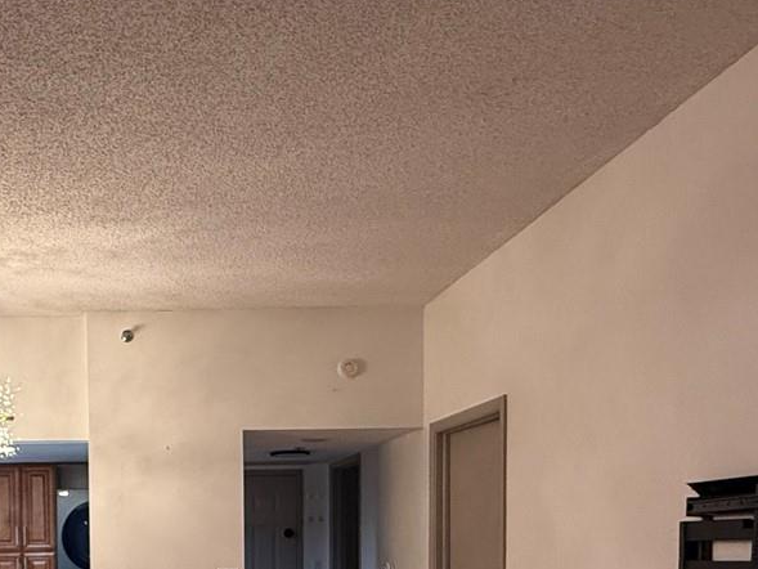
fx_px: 832
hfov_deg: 45.9
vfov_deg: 34.2
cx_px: 131
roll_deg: +0.5
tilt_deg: -1.9
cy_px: 578
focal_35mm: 38
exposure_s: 1/120
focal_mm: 2.22
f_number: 2.2
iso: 320
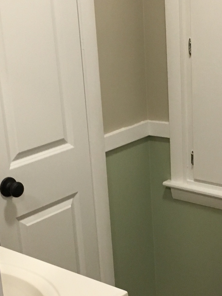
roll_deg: +3.6
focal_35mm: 72
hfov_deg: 20.3
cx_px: 154
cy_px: 181
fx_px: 616
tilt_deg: -17.5
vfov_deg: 27.0
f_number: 2.2
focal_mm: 4.15
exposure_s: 1/30
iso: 125
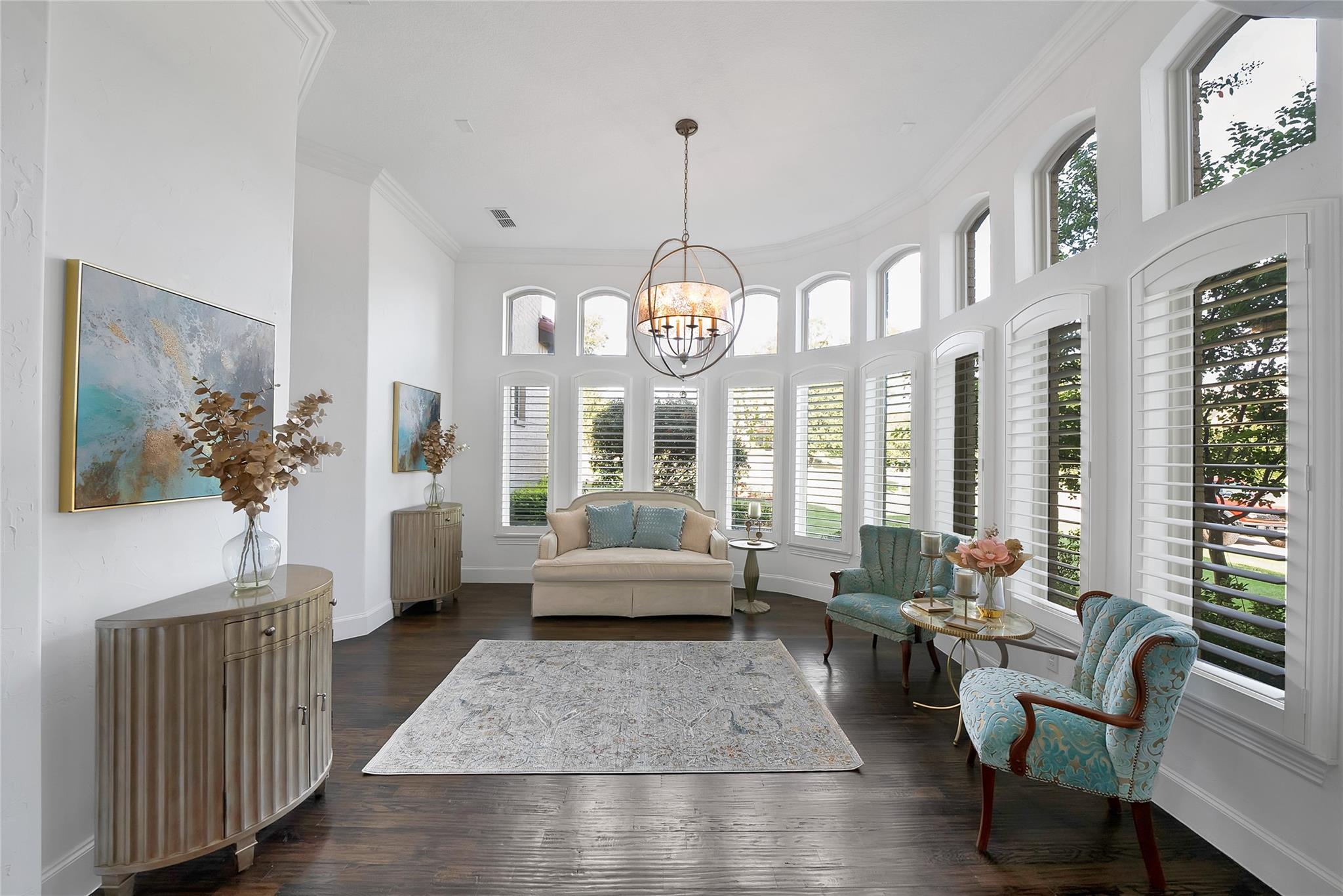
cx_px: 672
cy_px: 448
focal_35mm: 12
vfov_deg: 90.0
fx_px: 448
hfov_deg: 112.6
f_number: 9
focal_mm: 12
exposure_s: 1/3
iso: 640
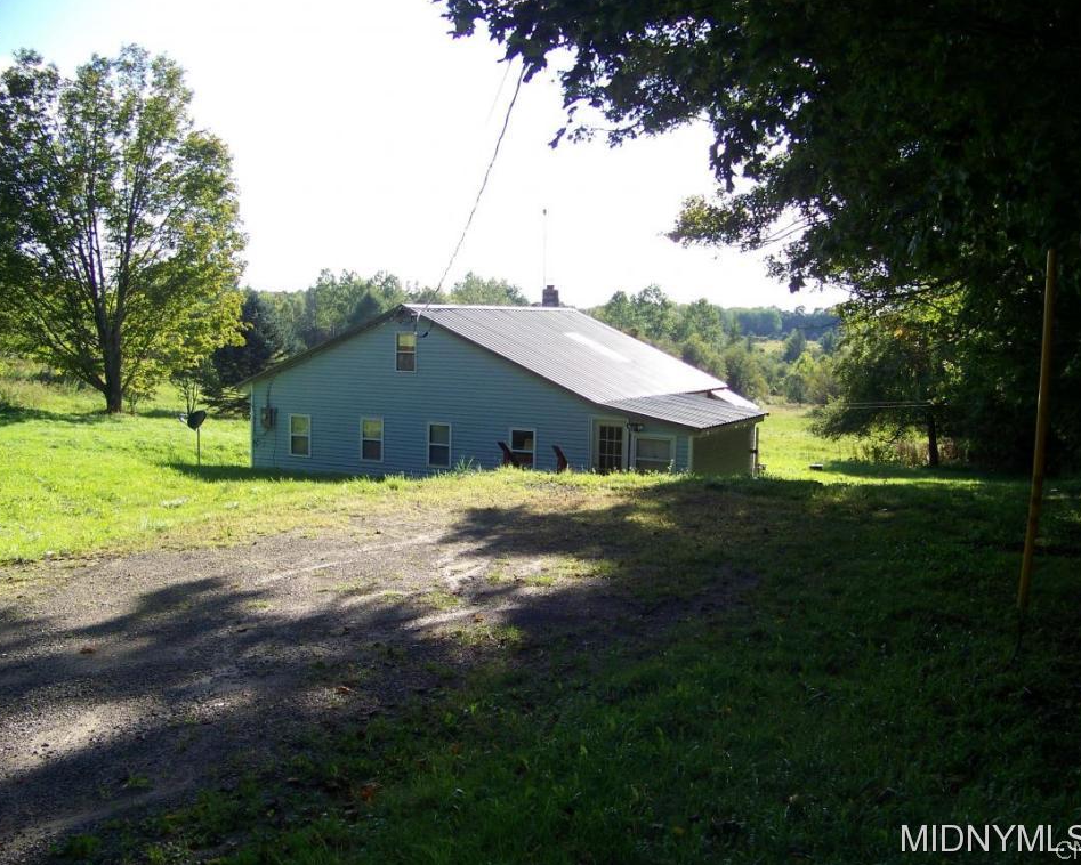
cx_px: 549
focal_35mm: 38
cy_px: 431
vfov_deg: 39.2
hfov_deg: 47.9
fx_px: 1216
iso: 64
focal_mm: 5.85
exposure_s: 1/320
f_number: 2.8
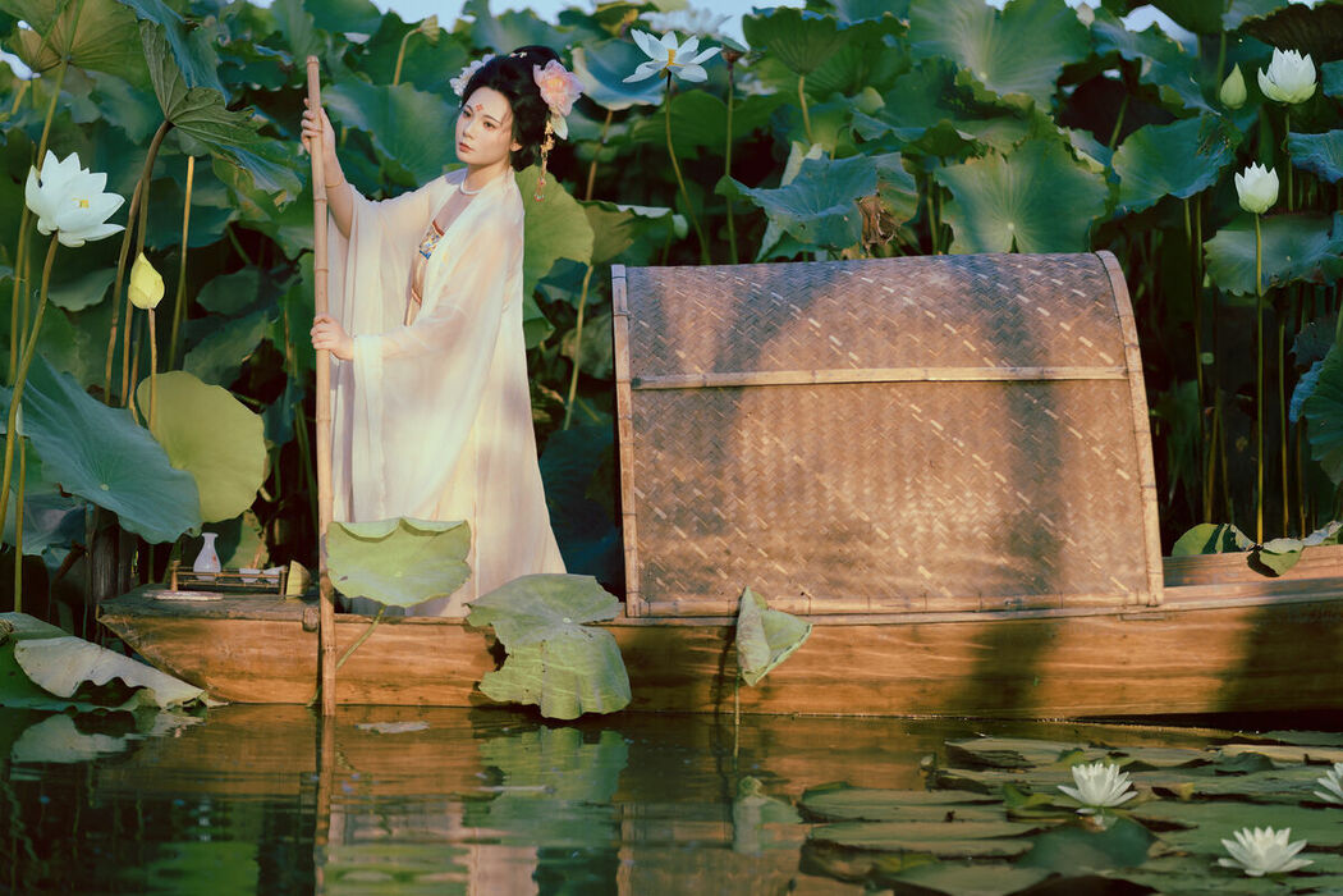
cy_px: 448
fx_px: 3171
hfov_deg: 23.9
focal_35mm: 85
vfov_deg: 16.1
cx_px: 672
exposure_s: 1/2000
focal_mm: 85
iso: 100
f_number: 1.6
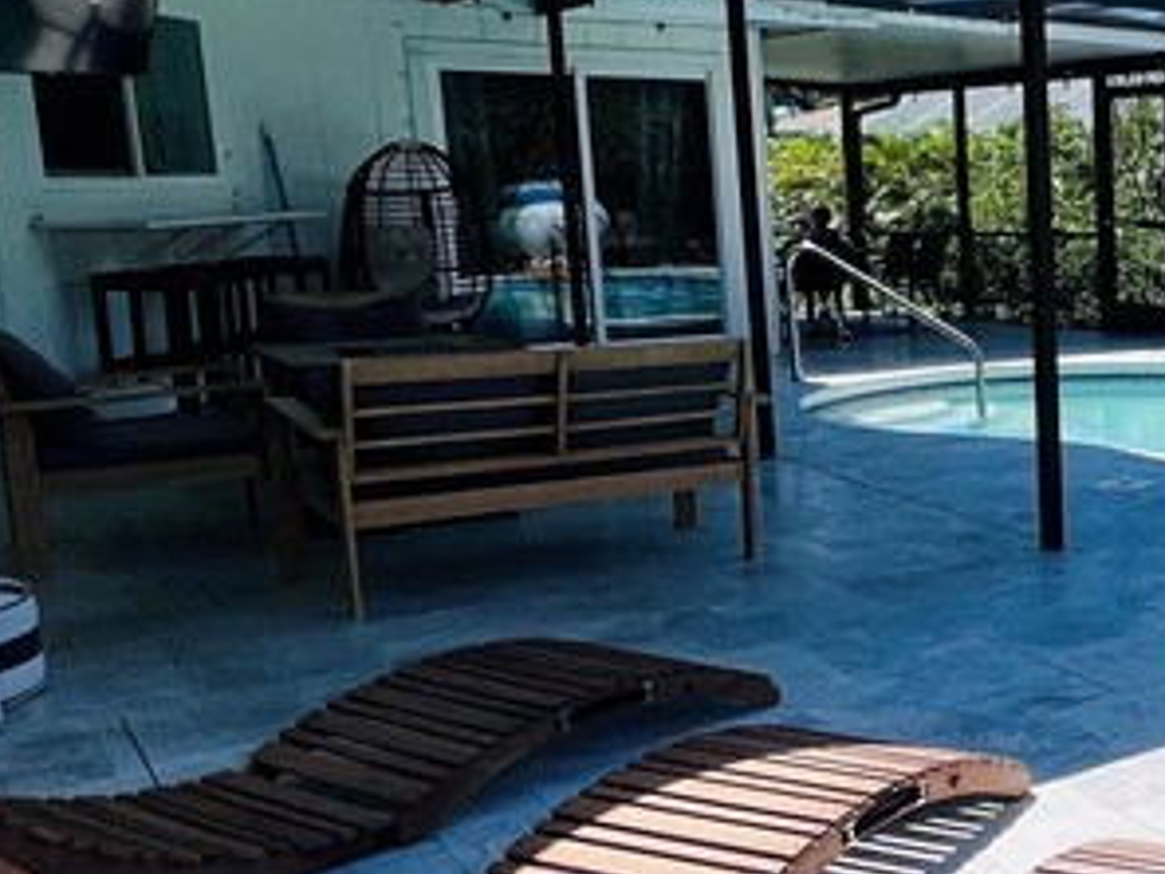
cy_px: 449
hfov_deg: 32.9
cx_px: 1460
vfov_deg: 32.2
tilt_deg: -9.5
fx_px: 1514
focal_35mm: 45
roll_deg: +1.0
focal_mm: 1.57
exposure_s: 1/1167
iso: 32
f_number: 1.8
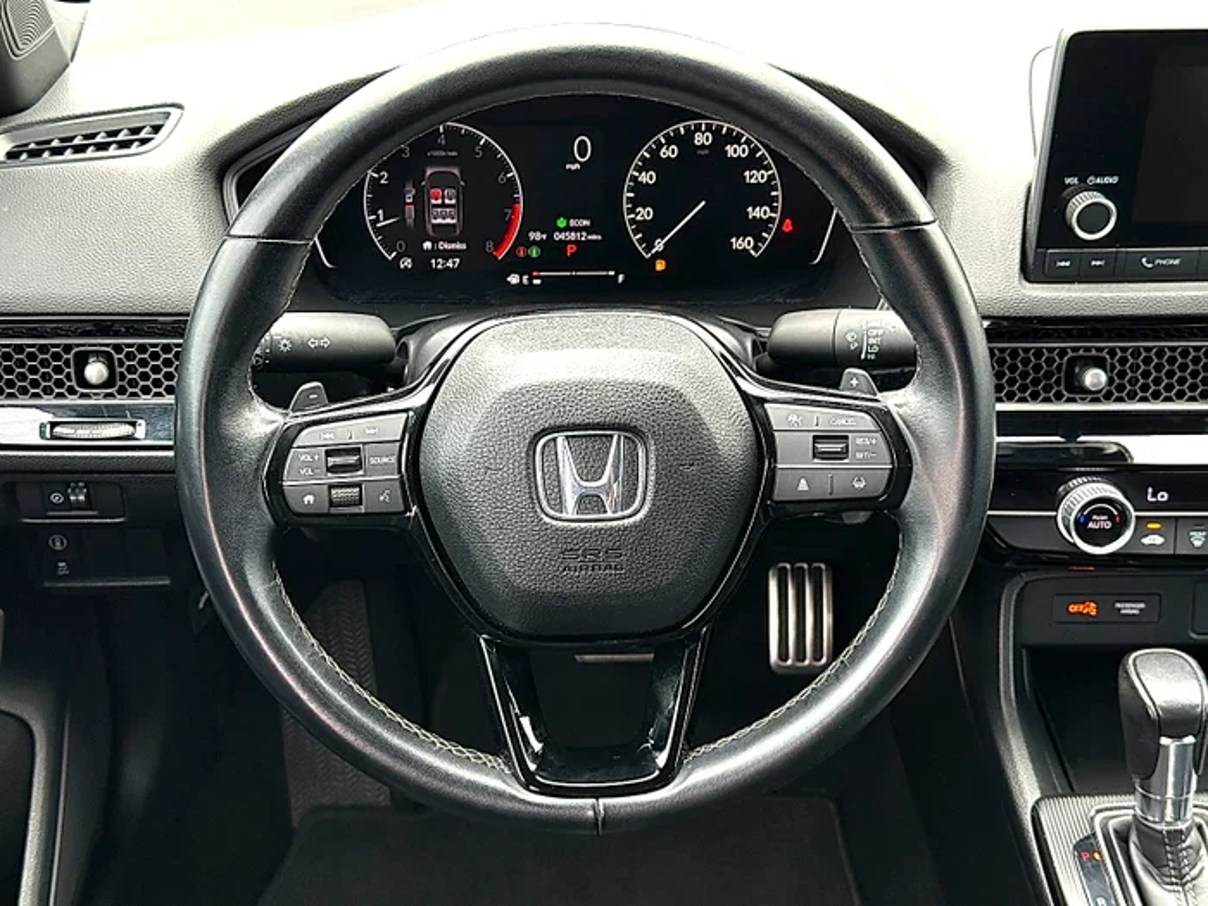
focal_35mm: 48
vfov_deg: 30.3
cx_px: 604
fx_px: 1675
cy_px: 453
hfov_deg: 39.7
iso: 80
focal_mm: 6.86
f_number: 1.78
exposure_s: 1/105
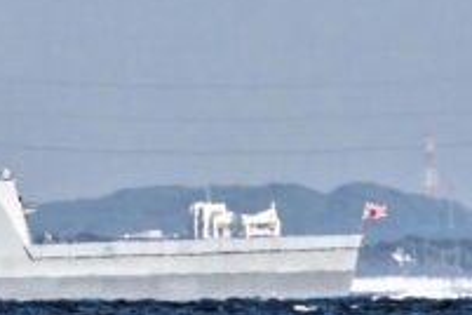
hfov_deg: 1.8
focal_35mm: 1144
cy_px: 172
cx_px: -315
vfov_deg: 1.2
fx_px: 14998
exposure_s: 1/640
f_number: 11
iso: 400
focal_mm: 200
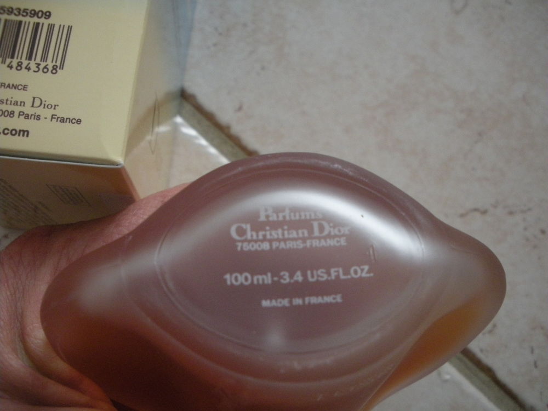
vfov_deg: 40.7
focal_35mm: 35
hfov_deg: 52.6
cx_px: 274
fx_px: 554
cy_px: 206
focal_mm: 6.3
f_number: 3.5
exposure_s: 1/40.3
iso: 400
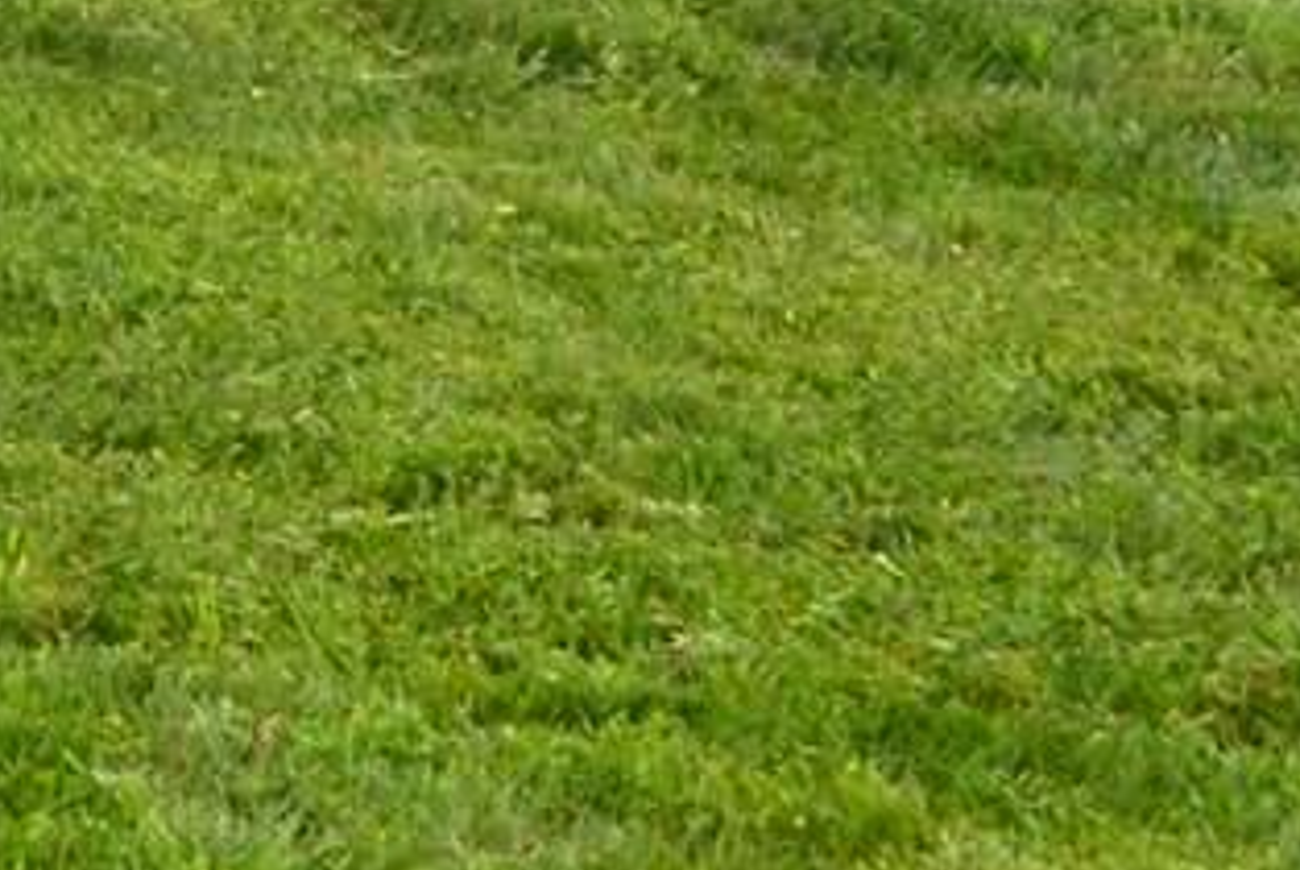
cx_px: -2397
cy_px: -1568
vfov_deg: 6.0
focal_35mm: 215
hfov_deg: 8.3
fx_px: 7771
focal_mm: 22
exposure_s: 1/200
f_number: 9
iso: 100
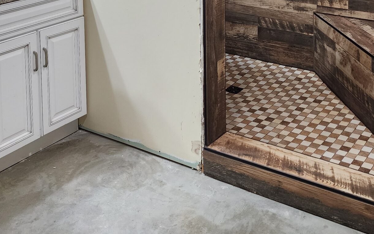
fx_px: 520
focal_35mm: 51
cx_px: 245
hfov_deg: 39.2
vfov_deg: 22.4
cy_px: -79
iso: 320
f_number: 1.8
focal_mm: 6.4
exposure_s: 1/120
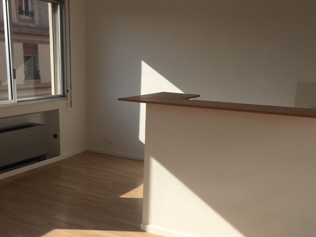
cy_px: 155
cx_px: 131
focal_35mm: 41
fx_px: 374
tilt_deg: -15.0
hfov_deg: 45.6
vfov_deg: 34.9
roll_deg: +0.7
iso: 25
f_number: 2.2
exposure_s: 1/2653
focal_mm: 4.15
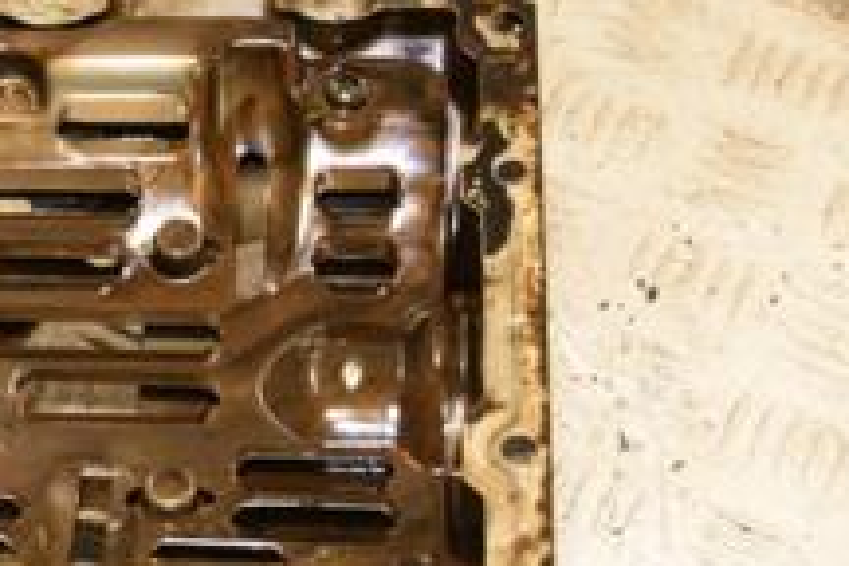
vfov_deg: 13.6
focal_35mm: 100
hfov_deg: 19.0
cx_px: -236
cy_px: 487
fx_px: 2358
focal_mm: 24
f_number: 5
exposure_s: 1/200
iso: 800
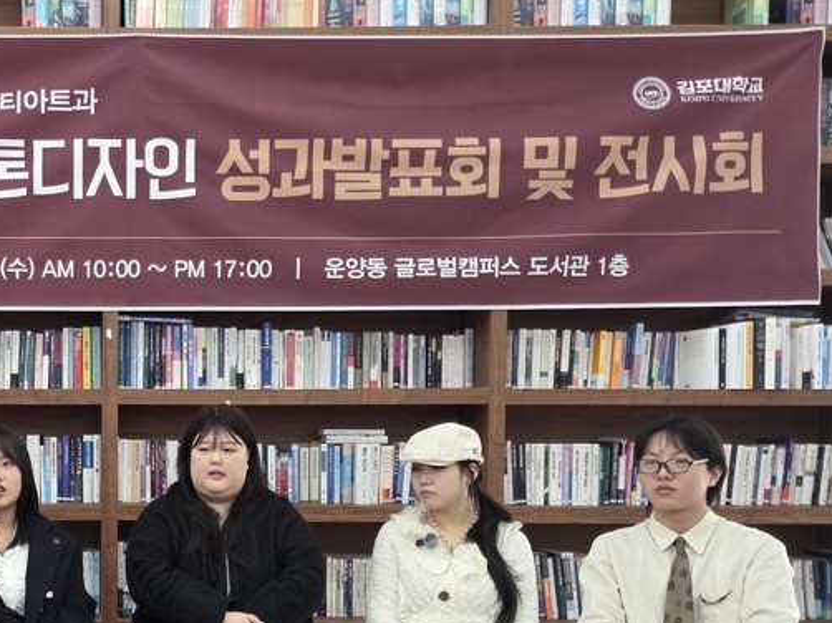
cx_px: 96
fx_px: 1057
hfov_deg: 40.0
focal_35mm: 44
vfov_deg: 32.3
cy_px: 461
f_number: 1.7
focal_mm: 6.25
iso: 400
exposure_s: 1/120
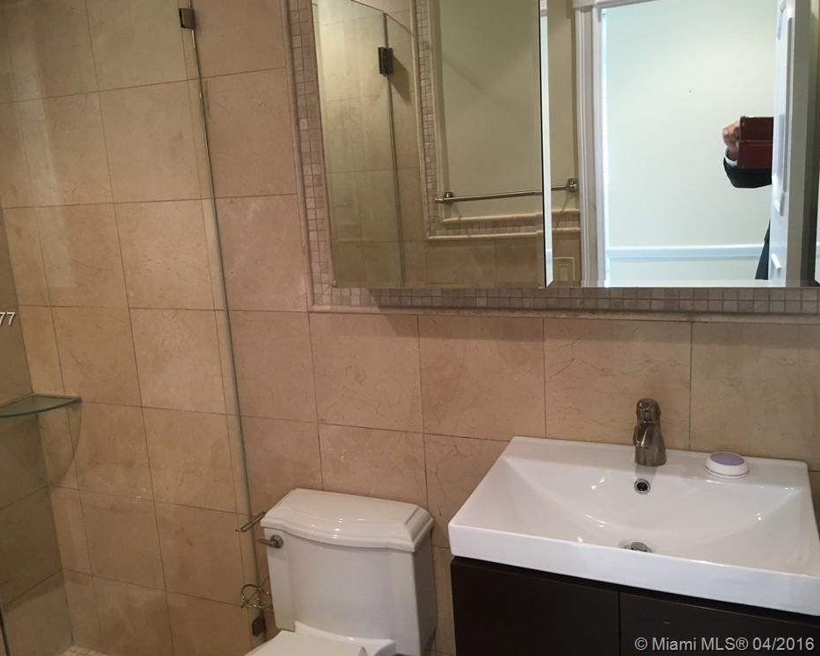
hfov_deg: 57.1
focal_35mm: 31
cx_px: 374
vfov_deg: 47.1
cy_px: 320
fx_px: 752
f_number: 2.2
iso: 50
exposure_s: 1/15
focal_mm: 4.15
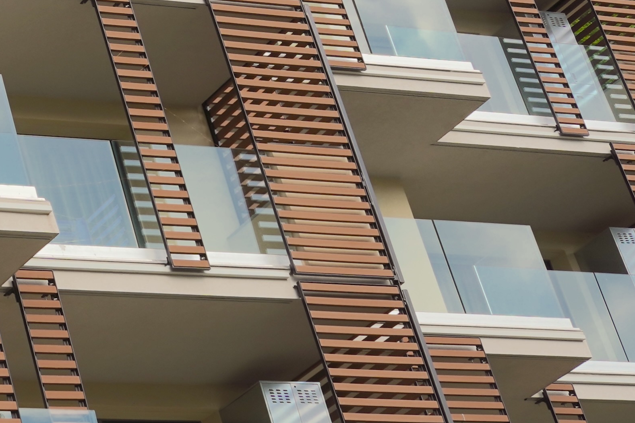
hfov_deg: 13.3
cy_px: -129
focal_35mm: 138
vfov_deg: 9.8
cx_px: -541
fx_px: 2426
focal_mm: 24.1
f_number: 8
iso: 100
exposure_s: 1/160
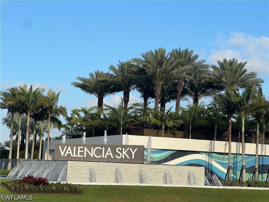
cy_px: 101
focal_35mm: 77
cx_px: 134
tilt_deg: +6.6
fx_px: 598
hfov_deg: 25.3
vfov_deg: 19.1
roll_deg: -2.4
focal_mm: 9
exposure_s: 1/637
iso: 32
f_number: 2.8
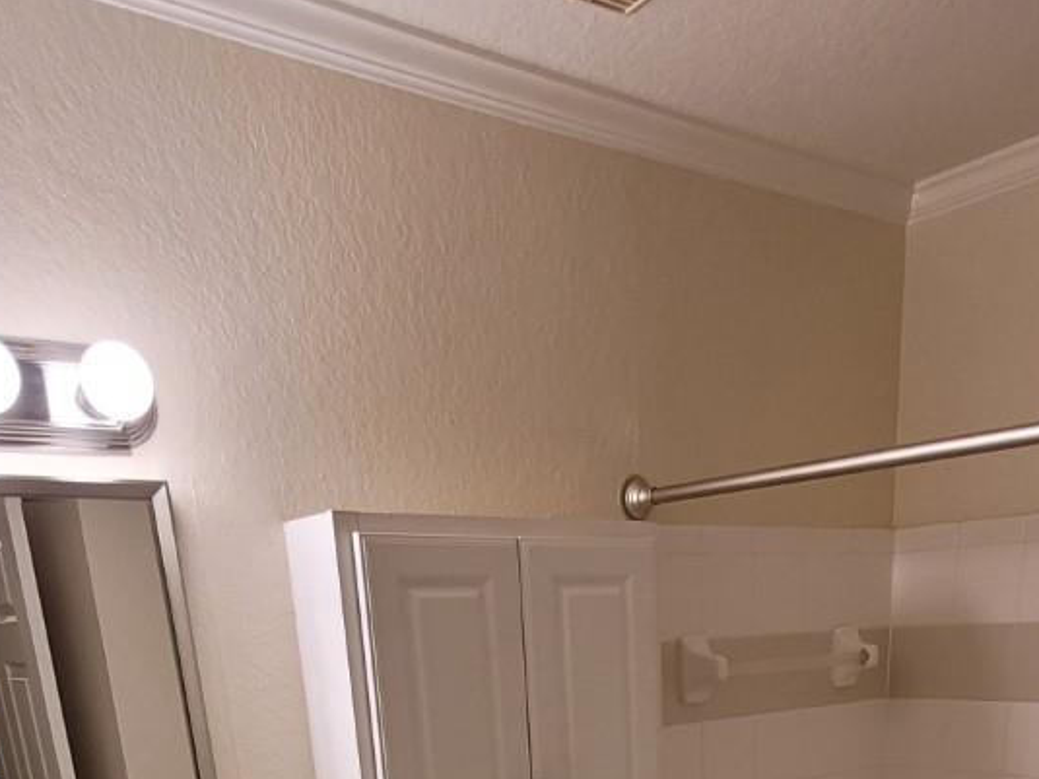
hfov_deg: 52.5
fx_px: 1050
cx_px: 594
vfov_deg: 30.7
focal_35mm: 35
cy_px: 1041
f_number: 2.2
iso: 160
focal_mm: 1.74
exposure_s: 1/60
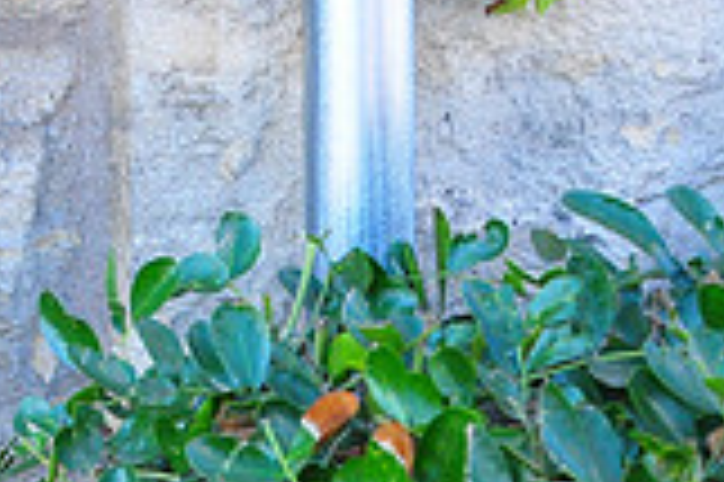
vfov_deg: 13.5
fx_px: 1949
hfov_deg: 17.8
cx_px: -486
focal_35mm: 97
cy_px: -160
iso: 800
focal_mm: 18
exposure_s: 1/125
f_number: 5.6
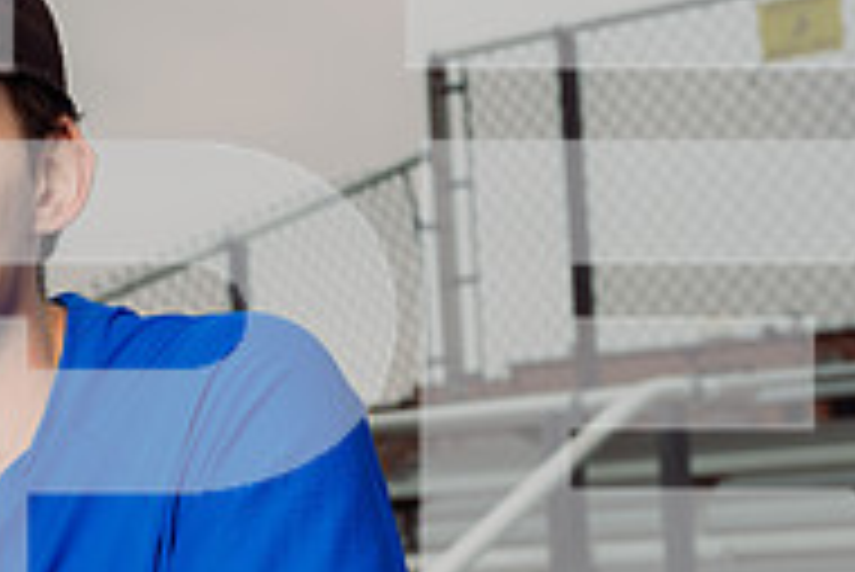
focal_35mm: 125
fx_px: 2971
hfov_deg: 15.7
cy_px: 381
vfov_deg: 11.0
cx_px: -207
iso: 250
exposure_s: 1/250
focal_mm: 41
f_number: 5.6
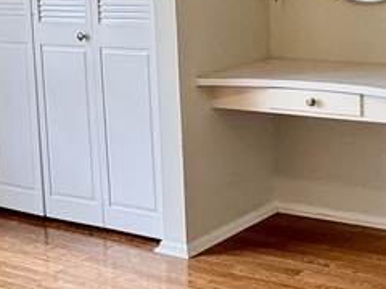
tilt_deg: -7.7
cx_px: 201
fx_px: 937
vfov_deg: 17.4
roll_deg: +2.2
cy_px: 48
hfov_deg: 23.3
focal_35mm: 84
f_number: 2.2
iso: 125
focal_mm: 2.22
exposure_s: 1/120
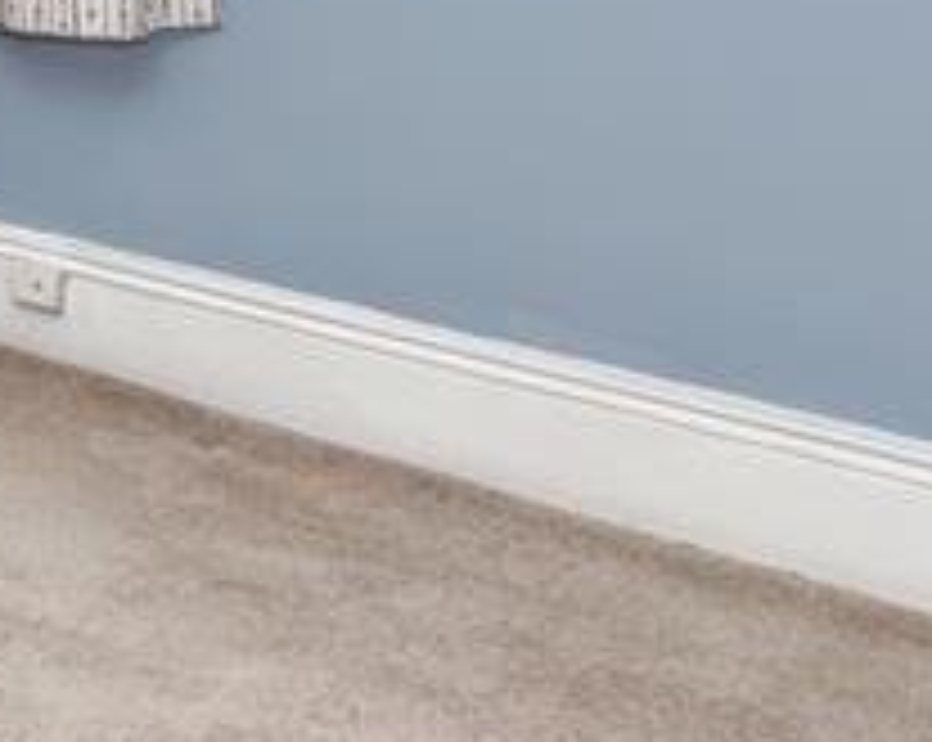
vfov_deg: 17.6
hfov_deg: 15.9
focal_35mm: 79
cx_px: -1148
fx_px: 2176
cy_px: -331
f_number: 5.6
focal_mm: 17
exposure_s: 1/125
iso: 720
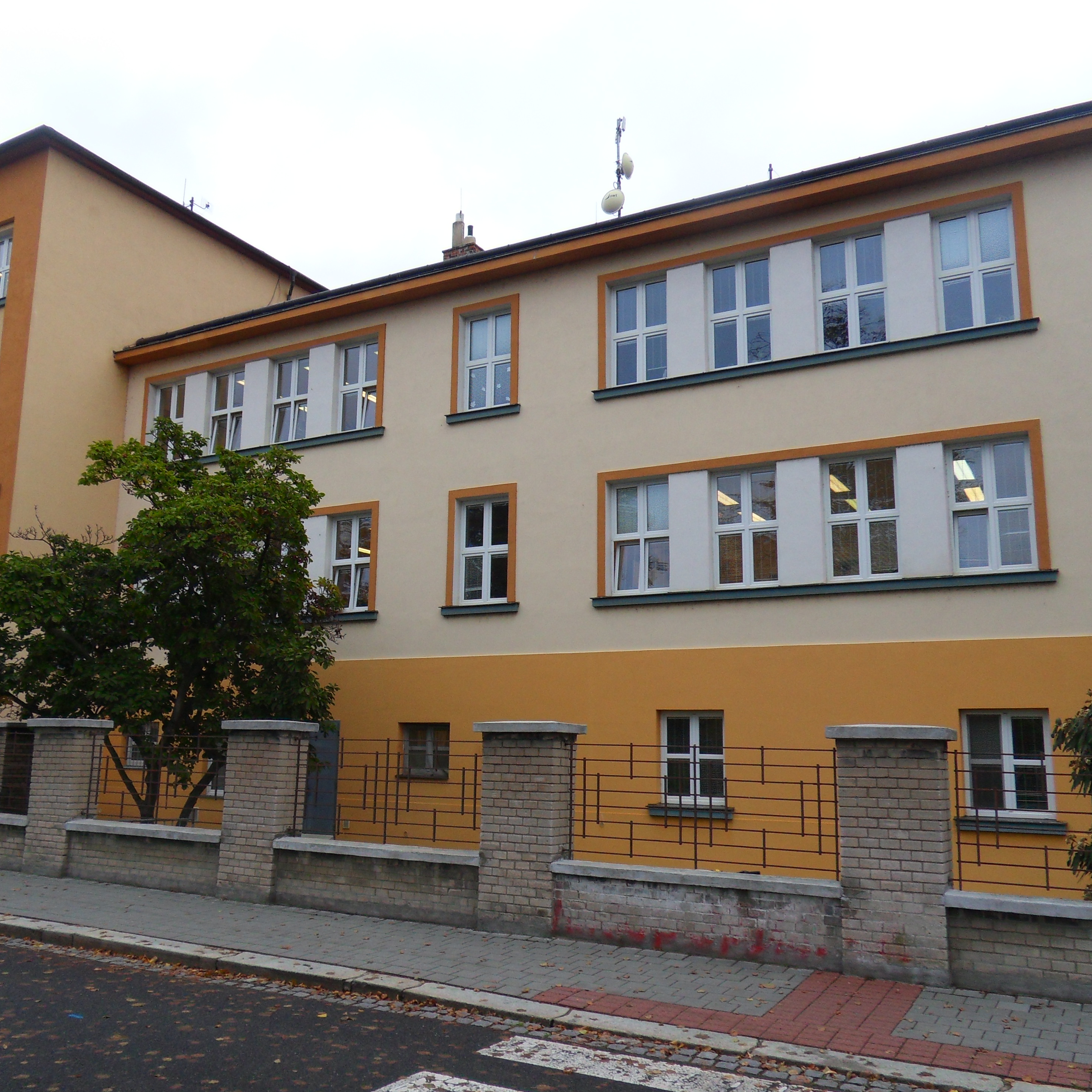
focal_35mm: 29
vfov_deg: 55.6
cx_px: 494
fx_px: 1035
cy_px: 554
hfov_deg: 55.5
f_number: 3.3
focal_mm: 4.2
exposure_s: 1/90
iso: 80
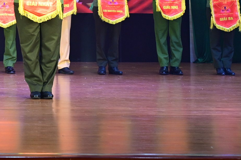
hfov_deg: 15.3
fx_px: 850
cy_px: -59
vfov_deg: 10.5
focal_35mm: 127
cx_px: -80
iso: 640
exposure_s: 1/160
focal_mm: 39
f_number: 4
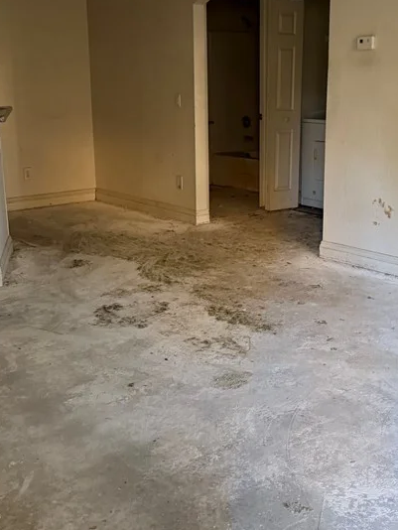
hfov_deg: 31.4
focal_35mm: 46
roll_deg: -0.4
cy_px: 208
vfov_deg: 41.0
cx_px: 256
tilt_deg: -11.2
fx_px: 705
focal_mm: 6.76
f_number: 1.78
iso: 400
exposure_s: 1/60
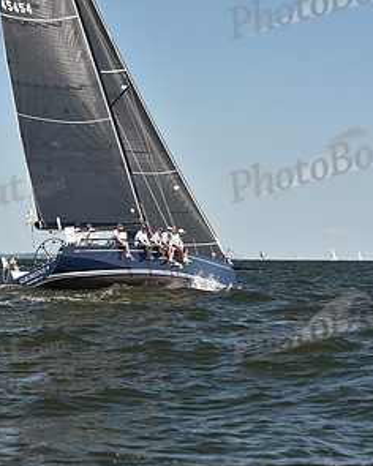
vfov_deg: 13.3
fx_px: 1987
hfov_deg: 10.7
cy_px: 103
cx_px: 148
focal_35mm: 144
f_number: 4
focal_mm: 78
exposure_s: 1/800
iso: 250
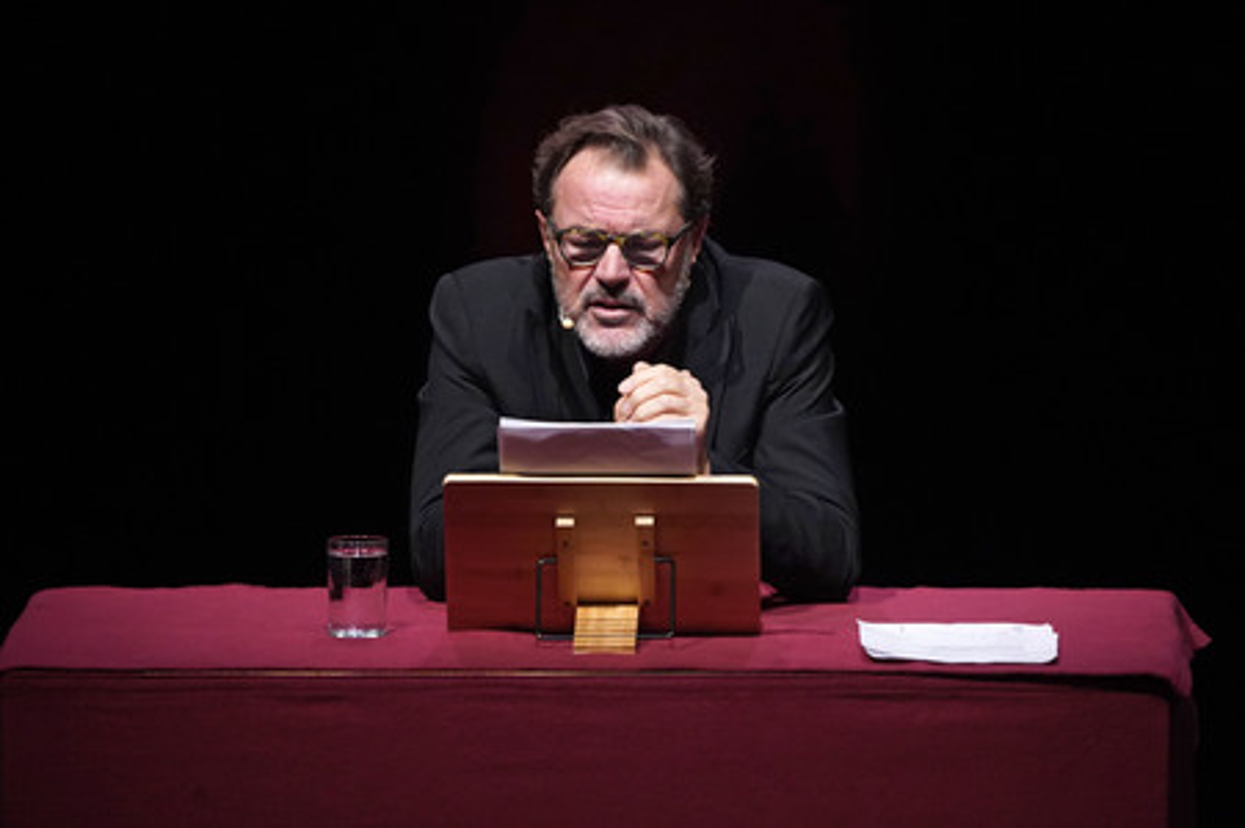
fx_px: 20734
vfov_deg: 2.3
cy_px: 414
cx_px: 622
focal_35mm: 600
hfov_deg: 3.4
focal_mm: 600
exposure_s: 1/80
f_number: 6.3
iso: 6400
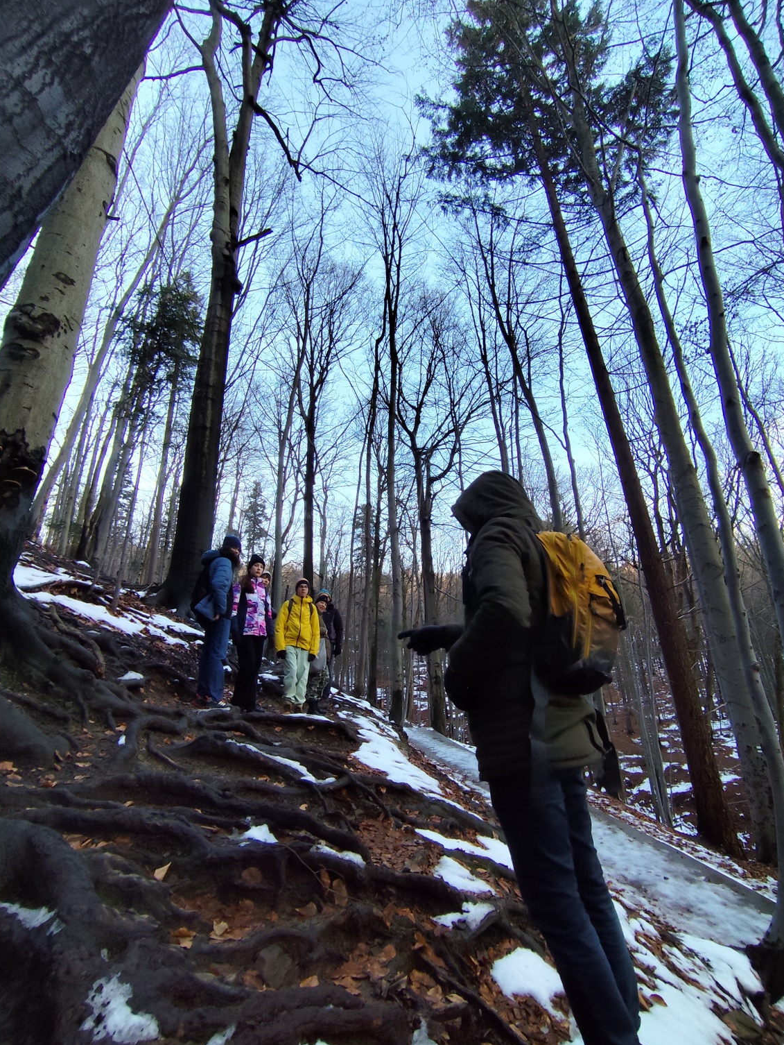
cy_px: 526
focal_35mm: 17
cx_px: 412
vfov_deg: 91.0
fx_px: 513
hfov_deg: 74.7
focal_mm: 1.65
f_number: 2.2
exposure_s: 1/227
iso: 50
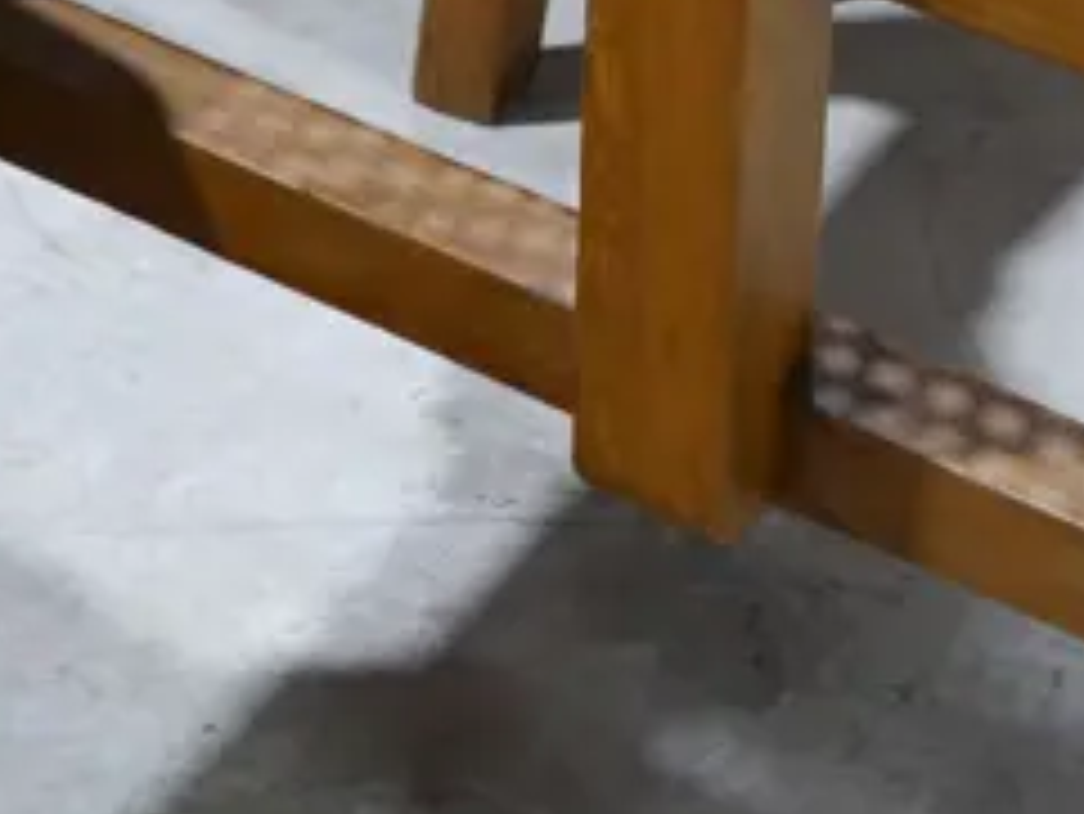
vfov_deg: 11.3
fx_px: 3728
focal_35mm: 119
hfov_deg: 16.4
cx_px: 886
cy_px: -803
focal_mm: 14
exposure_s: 1/60
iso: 400
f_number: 3.5
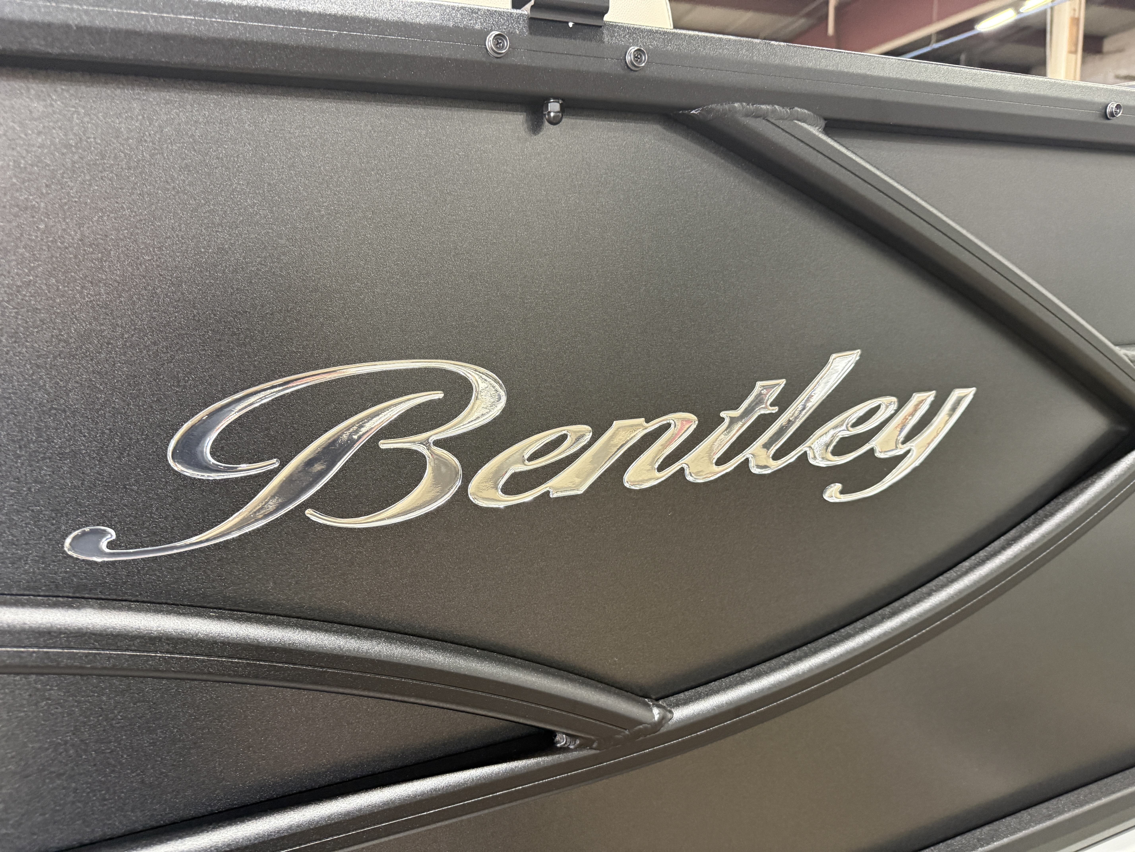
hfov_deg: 71.6
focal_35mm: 24
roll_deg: +2.2
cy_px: 426
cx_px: 568
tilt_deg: -9.7
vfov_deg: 56.8
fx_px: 787
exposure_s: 1/60
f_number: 1.78
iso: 320
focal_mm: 6.76
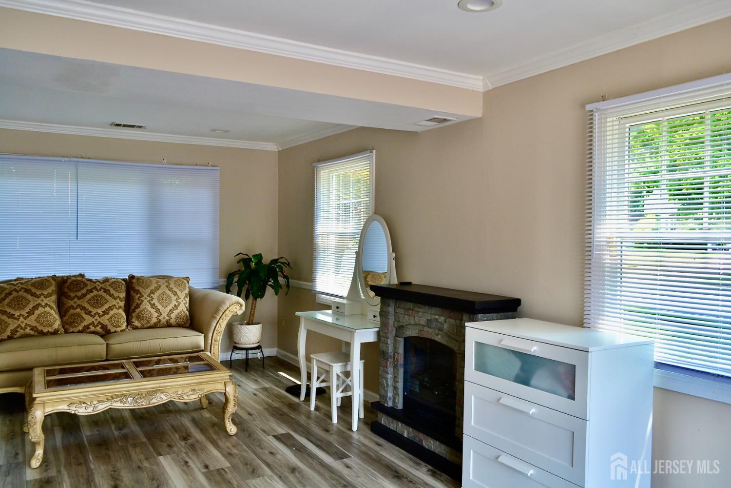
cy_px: 244
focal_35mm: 27
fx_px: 548
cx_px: 366
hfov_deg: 67.4
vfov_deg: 47.9
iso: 400
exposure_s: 1/100
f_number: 5
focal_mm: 18
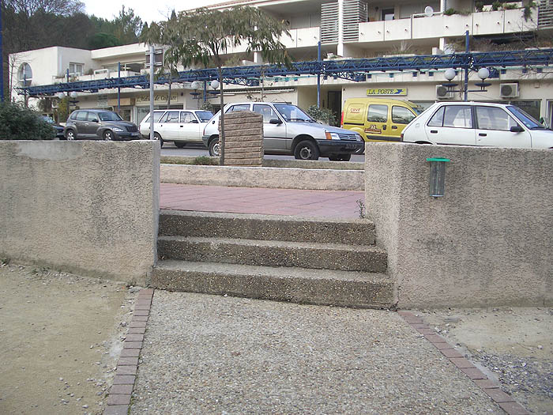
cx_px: 276
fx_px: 559
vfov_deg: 40.7
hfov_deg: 52.6
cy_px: 208
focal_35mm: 35
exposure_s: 1/160
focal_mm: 5.8
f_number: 2.6
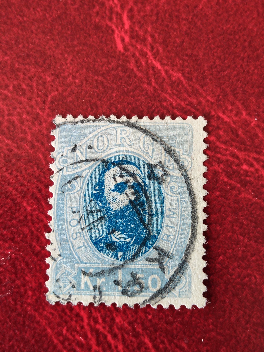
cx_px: 132
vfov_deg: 38.2
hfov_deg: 29.1
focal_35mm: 50
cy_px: 176
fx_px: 508
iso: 193
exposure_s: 1/50
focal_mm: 4.15
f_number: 1.8
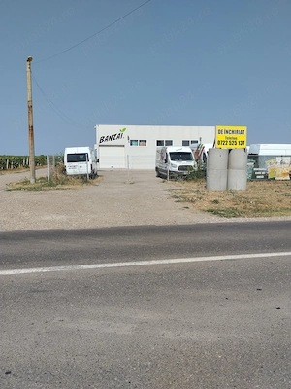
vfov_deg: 61.7
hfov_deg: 48.2
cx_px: 146
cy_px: 194
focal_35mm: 29
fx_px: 325
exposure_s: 1/2492
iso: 50
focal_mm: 4.22
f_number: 1.8
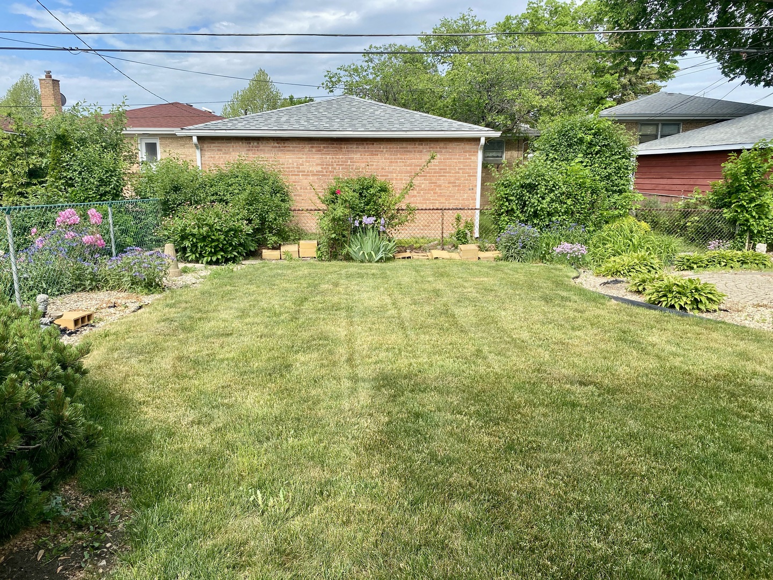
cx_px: 386
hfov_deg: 67.3
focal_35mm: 26
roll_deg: +0.1
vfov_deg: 53.1
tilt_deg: -11.9
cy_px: 290
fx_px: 581
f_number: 1.8
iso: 32
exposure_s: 1/1287
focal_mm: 4.25
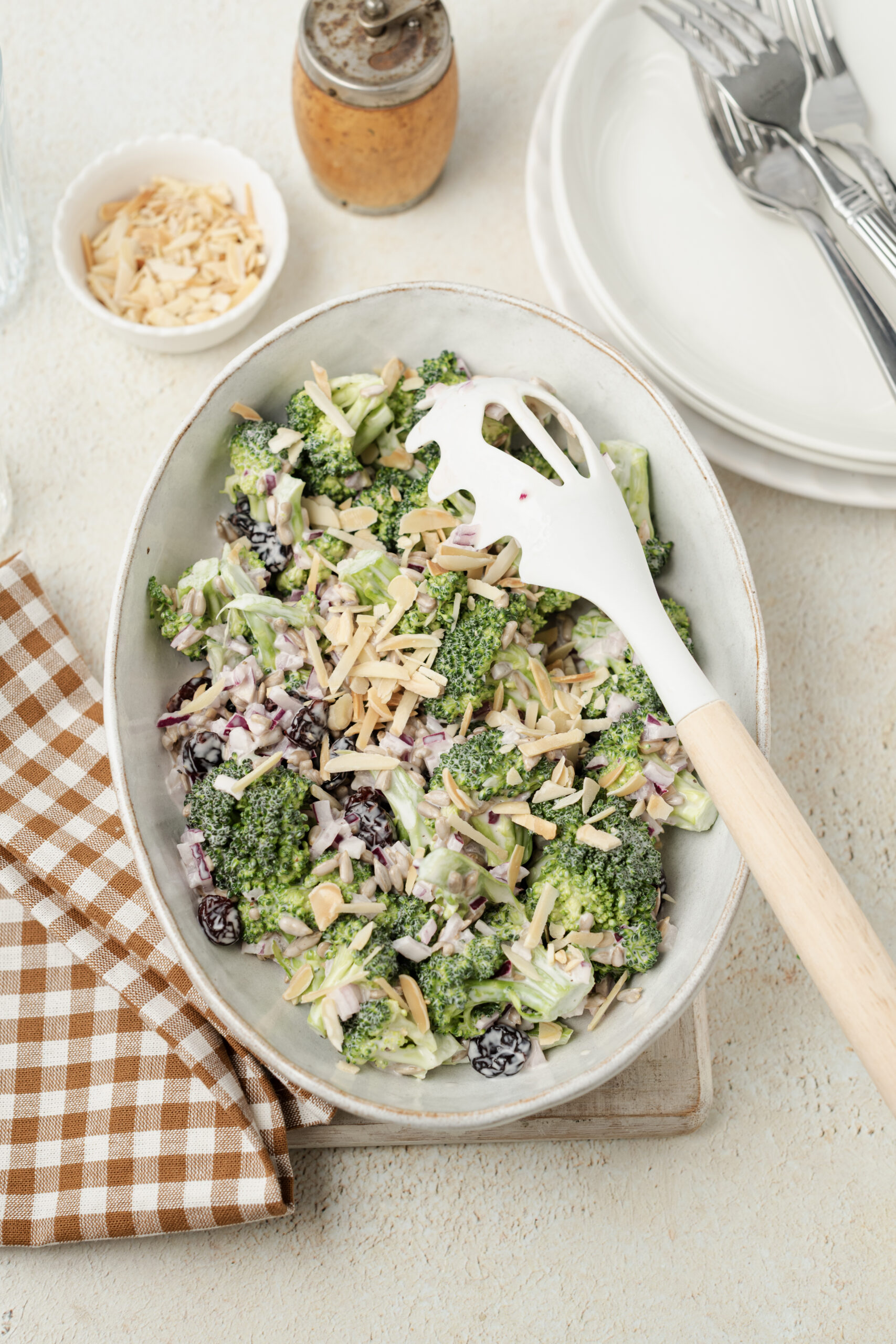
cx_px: 448
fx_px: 1866
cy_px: 672
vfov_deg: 39.6
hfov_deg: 27.0
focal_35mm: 50
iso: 320
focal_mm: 50
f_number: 5.6
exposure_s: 1/25
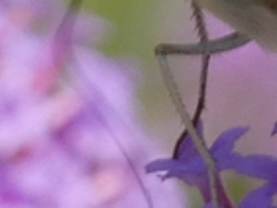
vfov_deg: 0.7
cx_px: 370
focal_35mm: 2248
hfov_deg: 0.9
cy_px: -230
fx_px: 18004
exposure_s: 1/100
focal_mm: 66.7
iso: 80
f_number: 5.6
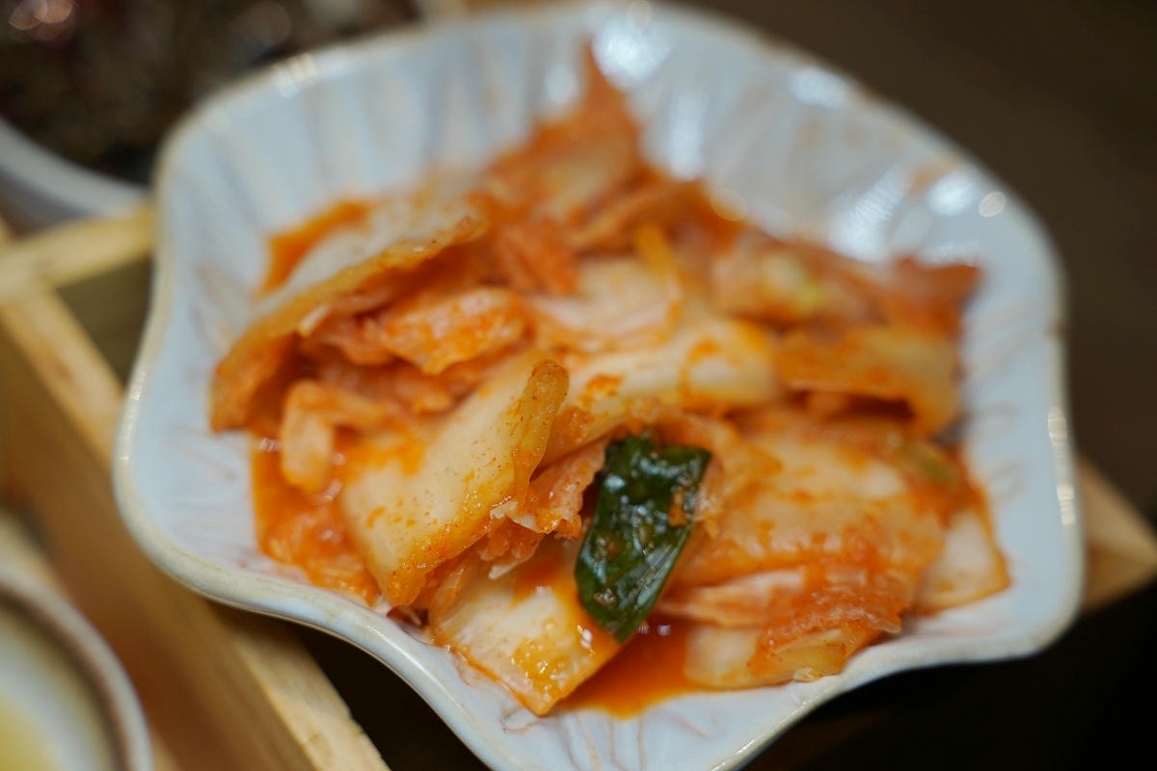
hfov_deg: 27.0
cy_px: 386
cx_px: 578
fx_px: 2410
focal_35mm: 75
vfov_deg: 18.2
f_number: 4
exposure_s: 1/80
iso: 100
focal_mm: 75
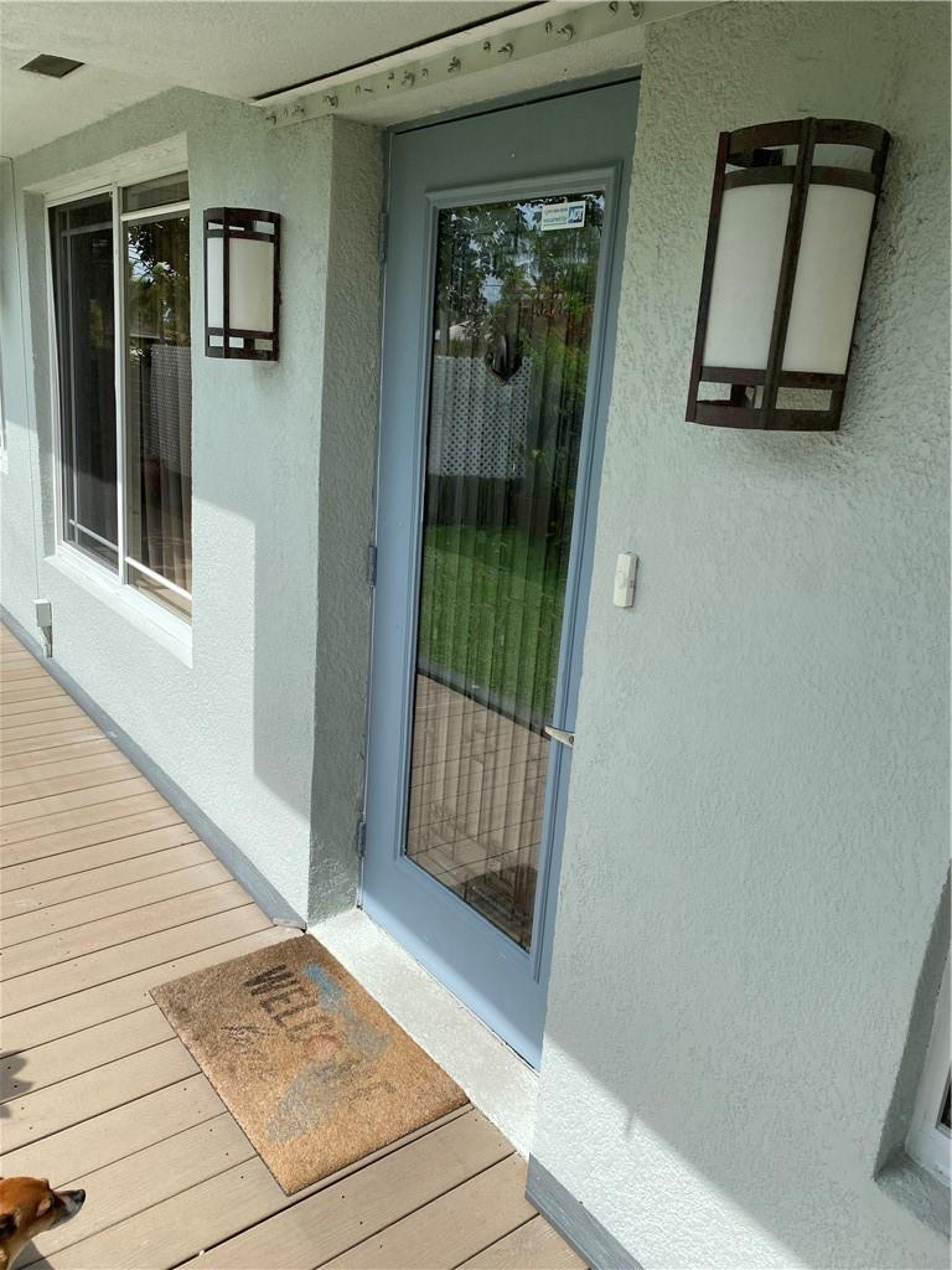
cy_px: 635
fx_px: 953
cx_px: 476
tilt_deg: -16.9
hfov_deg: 53.1
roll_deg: -4.3
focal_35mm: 26
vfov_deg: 67.3
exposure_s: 1/2141
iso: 32
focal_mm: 4.25
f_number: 1.8
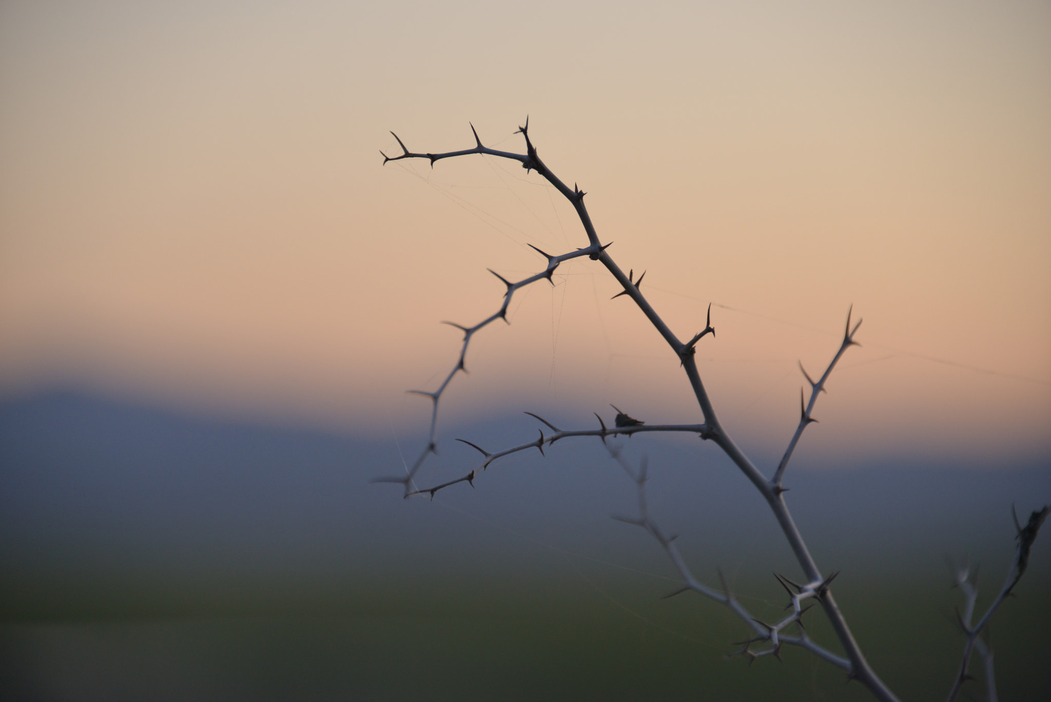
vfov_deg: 4.6
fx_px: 8761
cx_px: 526
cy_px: 351
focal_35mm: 300
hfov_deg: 6.9
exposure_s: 1/350
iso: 800
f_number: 5.6
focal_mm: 300
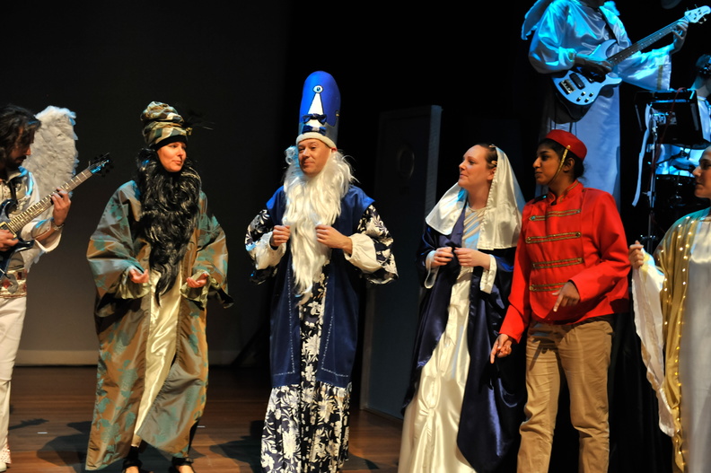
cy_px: 236
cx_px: 356
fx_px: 1224
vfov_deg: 21.9
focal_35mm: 62
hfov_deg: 32.4
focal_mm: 62
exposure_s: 1/200
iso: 2000
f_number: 3.5
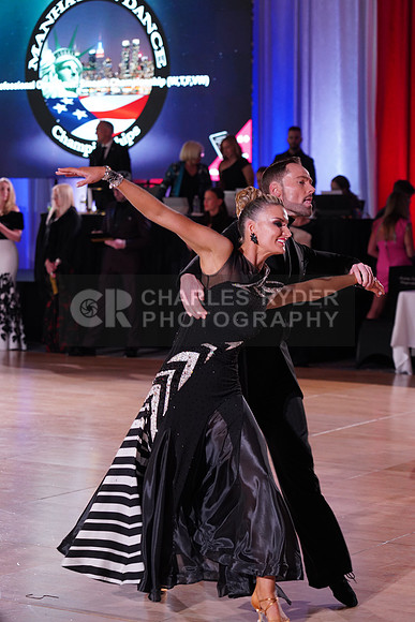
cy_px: 311
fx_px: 1814
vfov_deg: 19.5
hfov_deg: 13.0
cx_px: 208
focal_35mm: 105
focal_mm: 105
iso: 1600
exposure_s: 1/160
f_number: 4.5
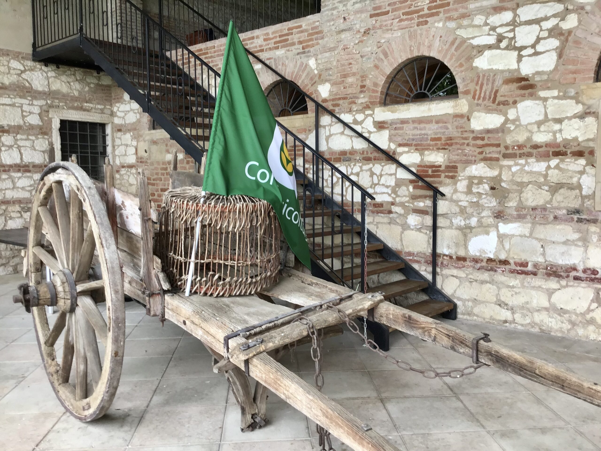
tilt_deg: -7.2
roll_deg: -1.0
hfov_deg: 58.4
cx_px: 300
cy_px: 226
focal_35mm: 31
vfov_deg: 45.4
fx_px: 538
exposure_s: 1/100
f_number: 2.4
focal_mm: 3.3
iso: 32
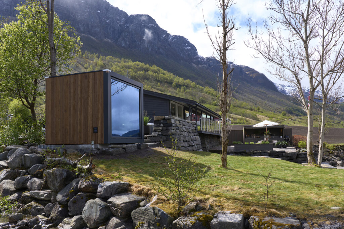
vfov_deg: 42.3
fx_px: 296
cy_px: 114
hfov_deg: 60.3
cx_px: 172
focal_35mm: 31
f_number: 8
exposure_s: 1/125
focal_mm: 29
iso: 100
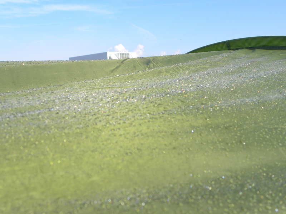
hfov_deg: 50.1
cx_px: 143
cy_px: 107
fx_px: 306
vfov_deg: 38.7
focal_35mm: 37
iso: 64
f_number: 3.5
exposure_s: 1/358
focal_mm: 6.6
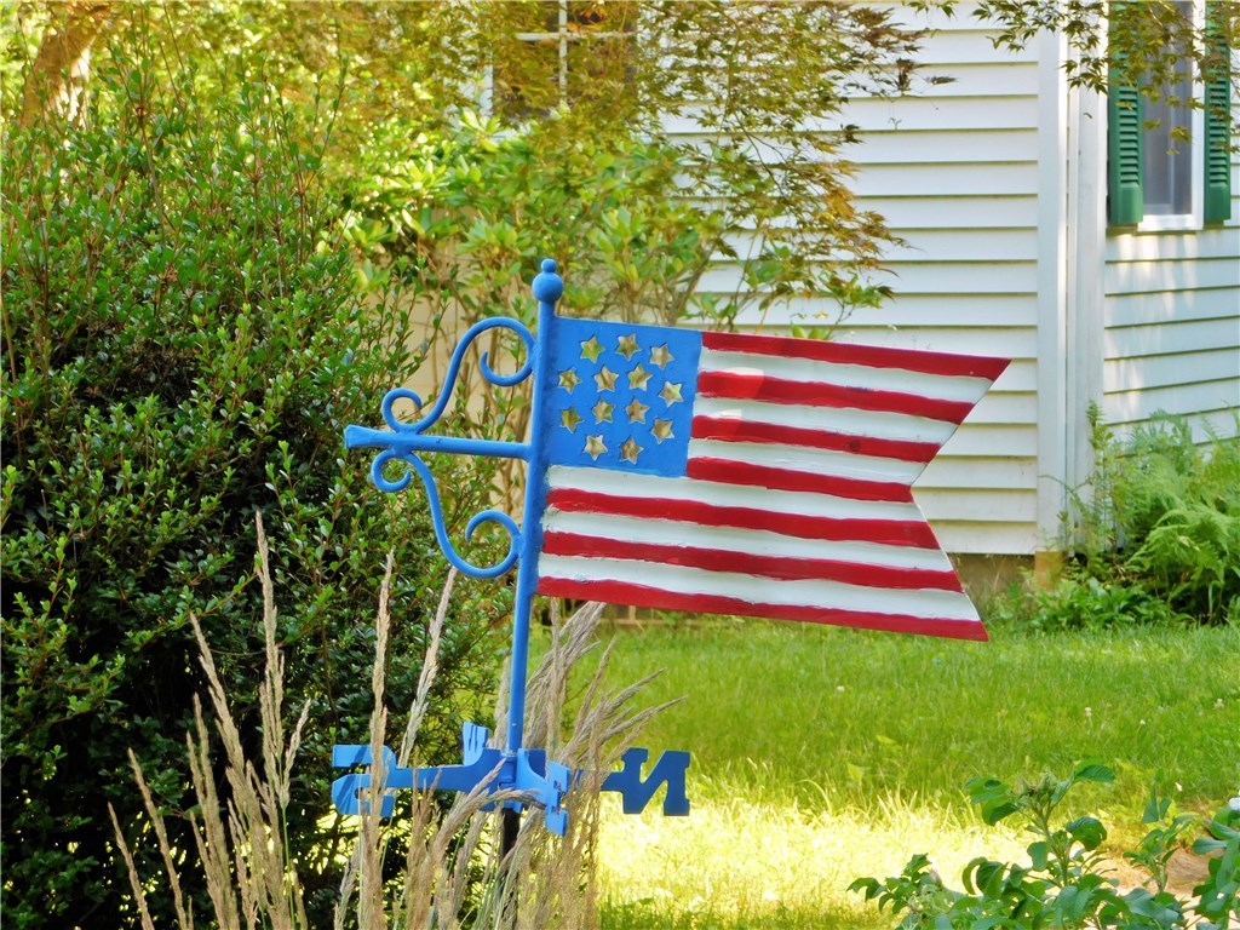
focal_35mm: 170
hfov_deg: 11.6
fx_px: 6090
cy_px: 465
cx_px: 620
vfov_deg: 8.7
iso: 140
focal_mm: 30.1
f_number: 5.3
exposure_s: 1/30
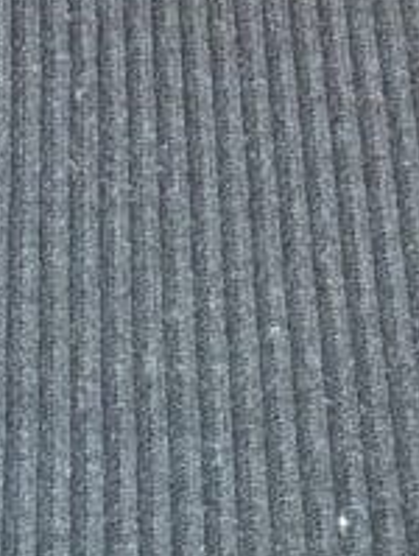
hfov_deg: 9.6
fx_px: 2477
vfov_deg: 10.8
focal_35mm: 154
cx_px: 70
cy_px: -799
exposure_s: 1/50
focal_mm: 2.69
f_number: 1.9
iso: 64
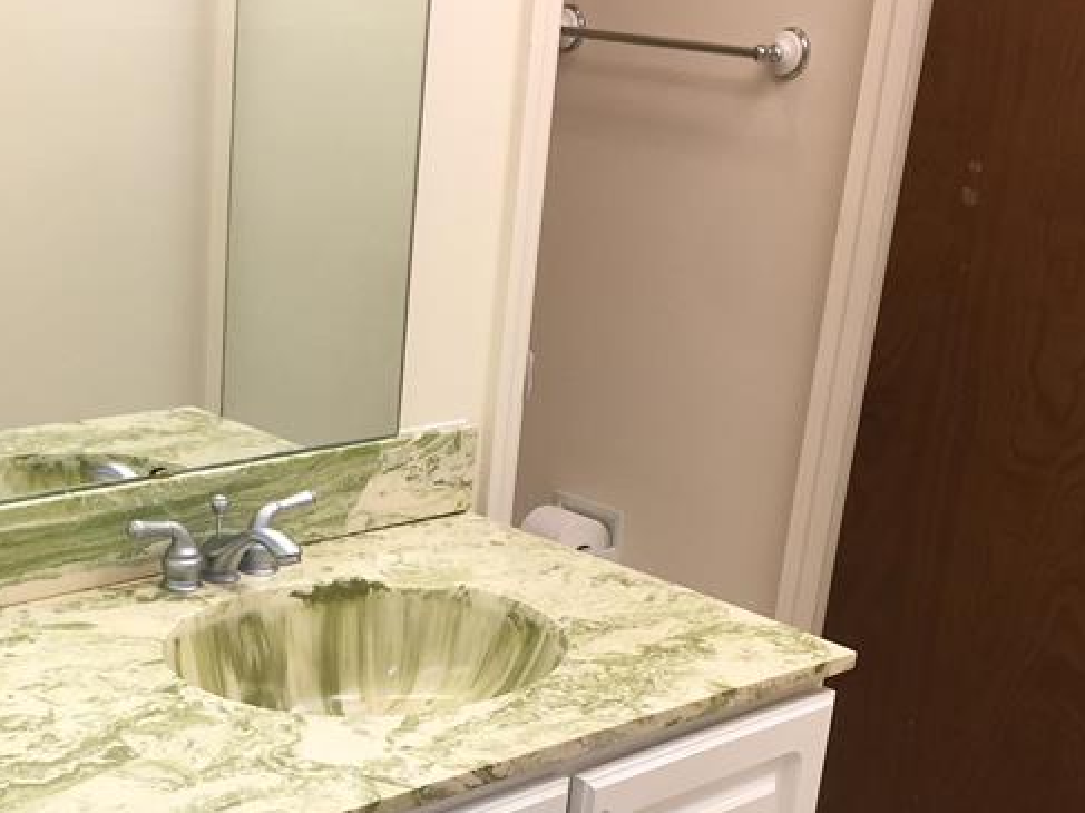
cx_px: 241
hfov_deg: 31.0
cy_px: 760
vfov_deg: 23.3
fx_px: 1912
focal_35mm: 61
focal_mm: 4.15
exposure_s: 1/30
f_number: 2.2
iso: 25
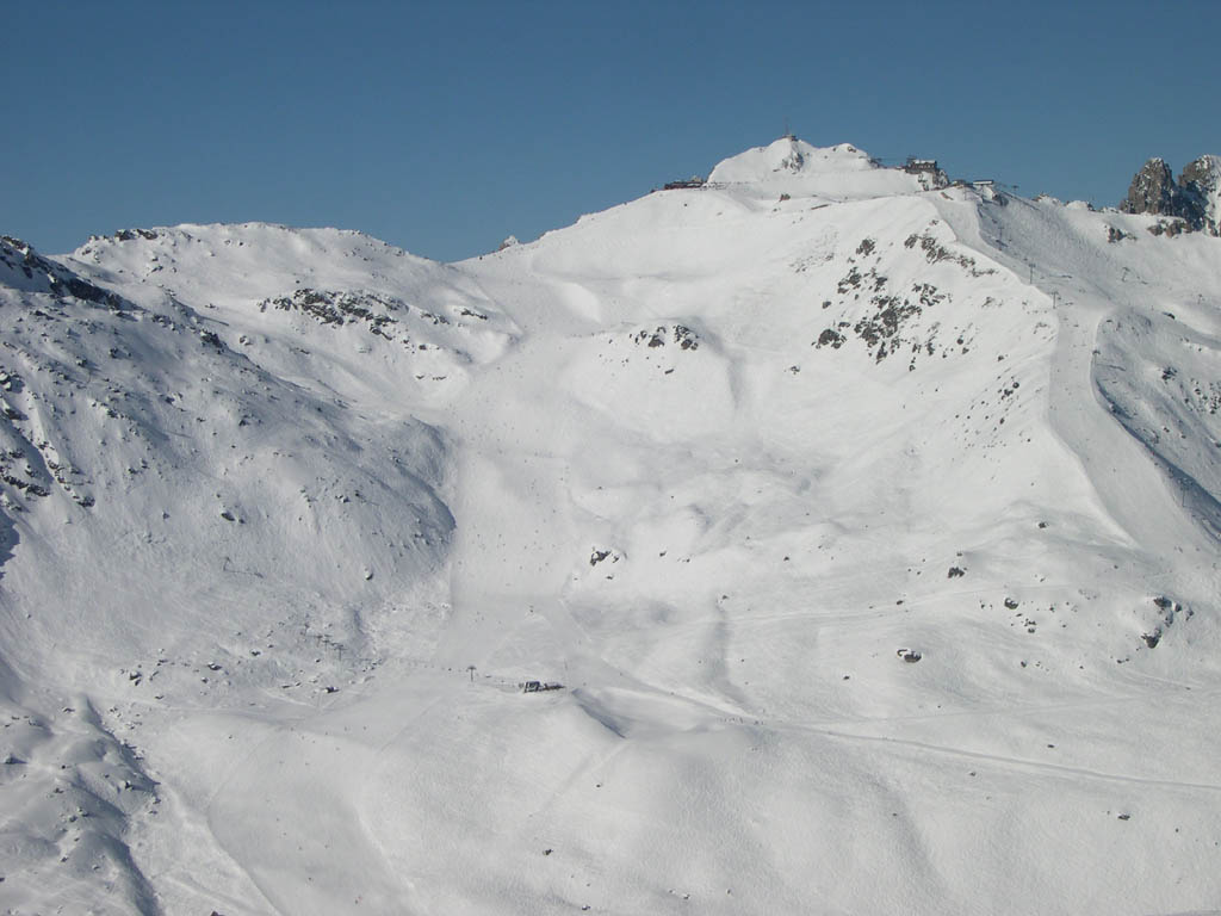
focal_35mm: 72
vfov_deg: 20.4
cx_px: 610
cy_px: 458
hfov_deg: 27.0
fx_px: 2540
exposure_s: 1/533
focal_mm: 15.3
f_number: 10.4
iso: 100
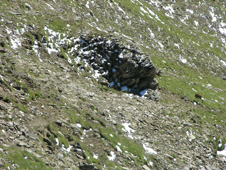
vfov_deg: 5.3
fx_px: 1828
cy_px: 85
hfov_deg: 7.1
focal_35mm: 280
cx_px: 113
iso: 50
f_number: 5.3
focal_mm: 71.2
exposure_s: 1/216
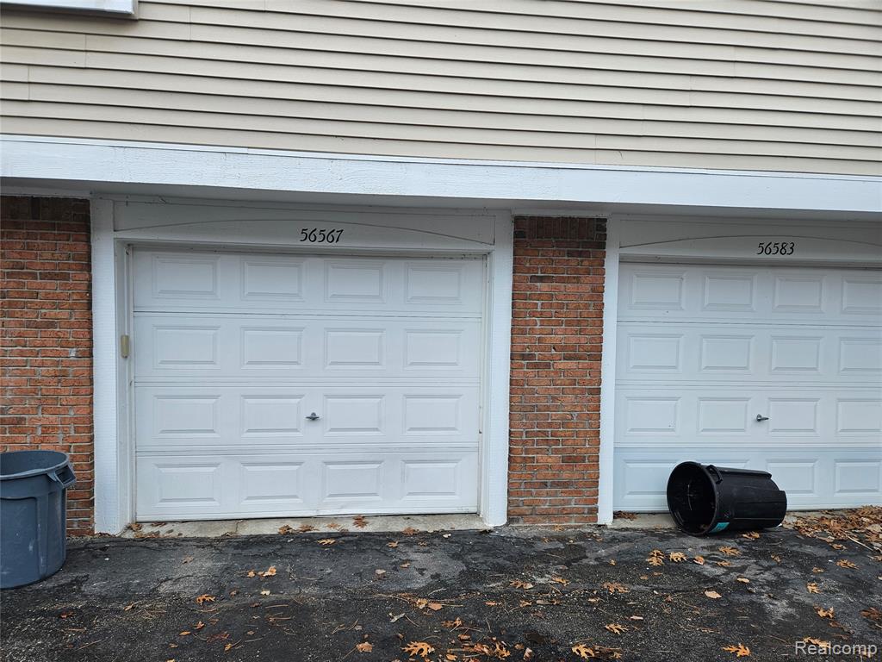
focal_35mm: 23
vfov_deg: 58.9
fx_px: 586
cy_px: 331
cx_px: 441
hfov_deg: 73.9
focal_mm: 5.4
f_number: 1.8
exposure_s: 1/511
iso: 32
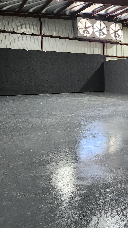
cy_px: 114
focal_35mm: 34
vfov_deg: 58.0
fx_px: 205
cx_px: 108
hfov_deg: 33.3
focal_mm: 5.4
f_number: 1.8
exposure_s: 1/120
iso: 800
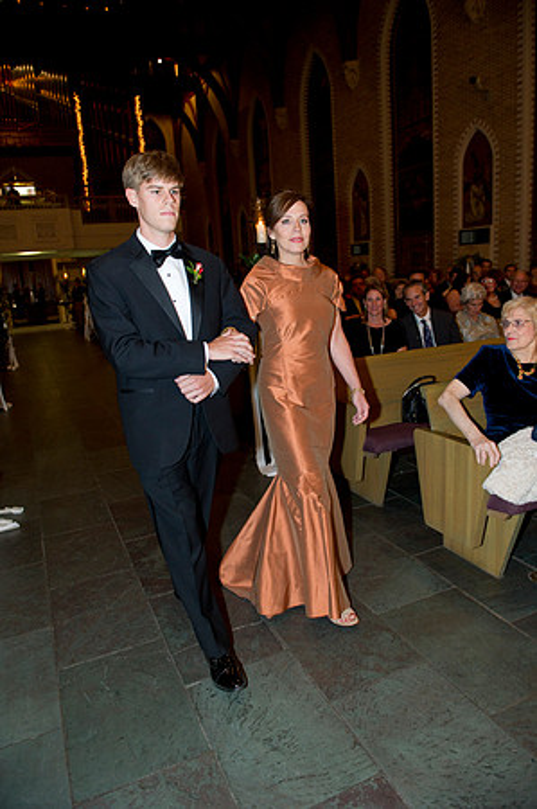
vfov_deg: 73.8
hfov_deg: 53.0
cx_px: 268
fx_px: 538
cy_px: 404
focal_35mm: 24
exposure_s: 1/80
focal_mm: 24
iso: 1600
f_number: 4
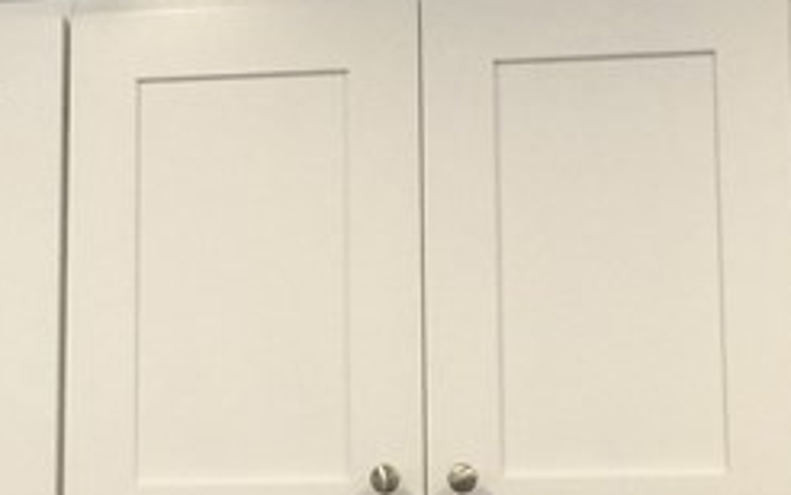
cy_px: 235
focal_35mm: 128
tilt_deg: +10.4
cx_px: 248
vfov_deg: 10.2
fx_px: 2761
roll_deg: -0.8
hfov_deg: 16.3
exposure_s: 1/30
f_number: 2.2
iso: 50
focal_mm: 4.15
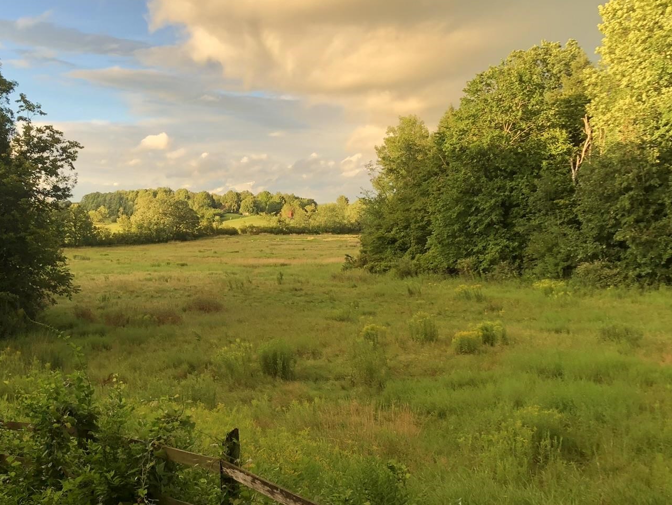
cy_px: 294
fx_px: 874
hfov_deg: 41.3
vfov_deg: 32.1
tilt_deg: -4.9
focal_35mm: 45
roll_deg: -0.2
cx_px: 201
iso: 20
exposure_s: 1/197
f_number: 1.8
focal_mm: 3.99
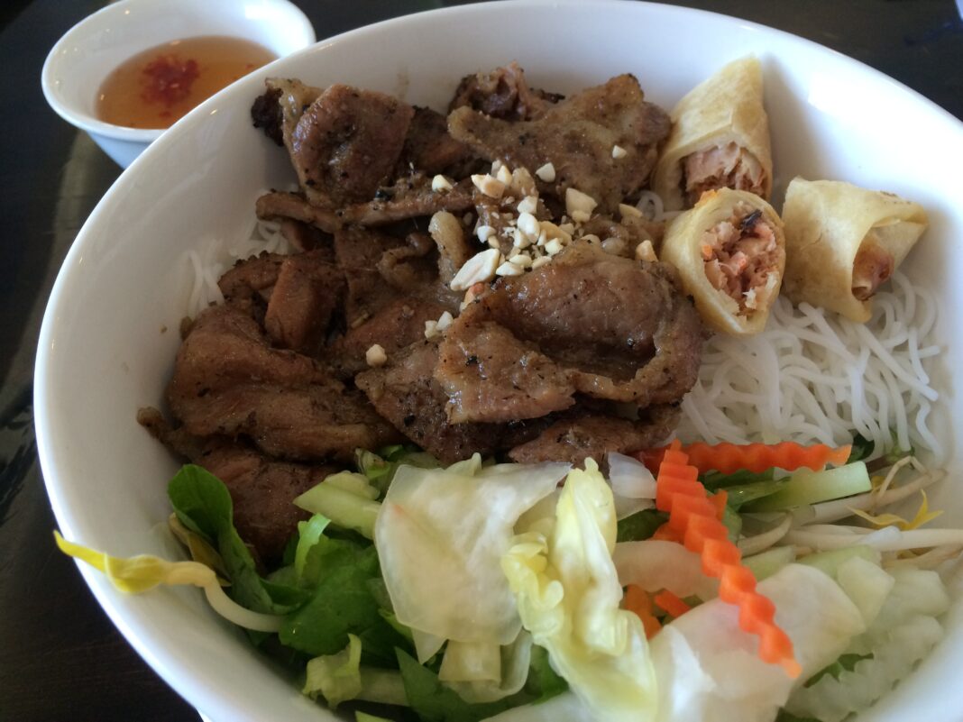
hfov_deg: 61.7
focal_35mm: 29
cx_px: 482
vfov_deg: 48.2
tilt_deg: -52.2
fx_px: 807
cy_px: 361
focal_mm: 4.15
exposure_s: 1/30
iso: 125
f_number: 2.2
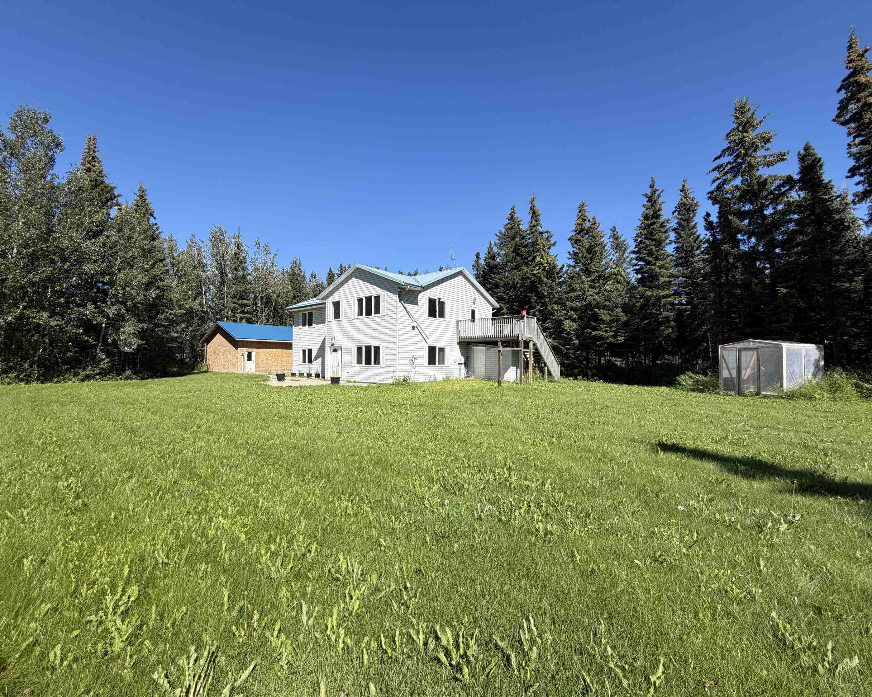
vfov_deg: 84.0
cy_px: 354
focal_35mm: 15
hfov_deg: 96.6
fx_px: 387
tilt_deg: +0.4
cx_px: 398
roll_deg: -0.4
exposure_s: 1/770
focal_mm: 2.22
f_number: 2.2
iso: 32
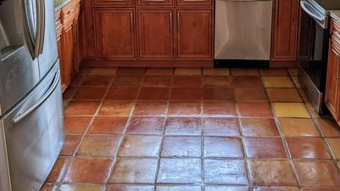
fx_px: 423
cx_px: 191
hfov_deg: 43.7
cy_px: 18
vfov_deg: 24.6
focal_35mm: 47
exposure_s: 1/70
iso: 45
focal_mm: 4.38
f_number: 1.73
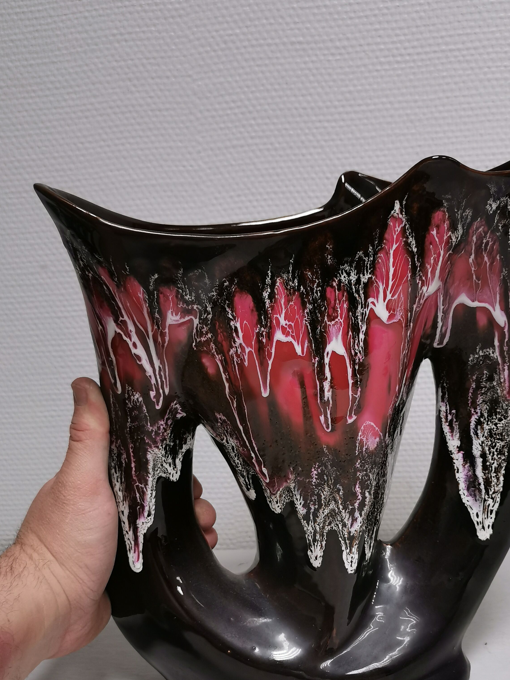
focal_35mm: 41
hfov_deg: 35.1
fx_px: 805
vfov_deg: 45.6
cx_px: 292
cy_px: 394
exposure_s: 1/100
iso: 160
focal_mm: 5.58
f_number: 1.8
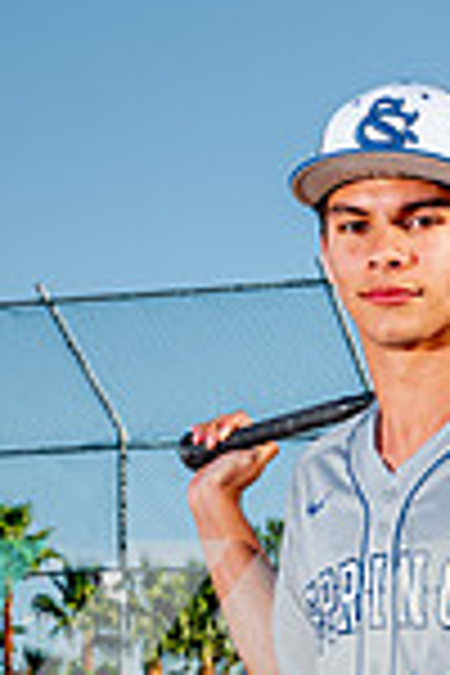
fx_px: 2025
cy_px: 999
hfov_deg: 12.5
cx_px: 450
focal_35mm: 108
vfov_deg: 17.2
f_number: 7.1
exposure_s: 1/200
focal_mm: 36
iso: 125
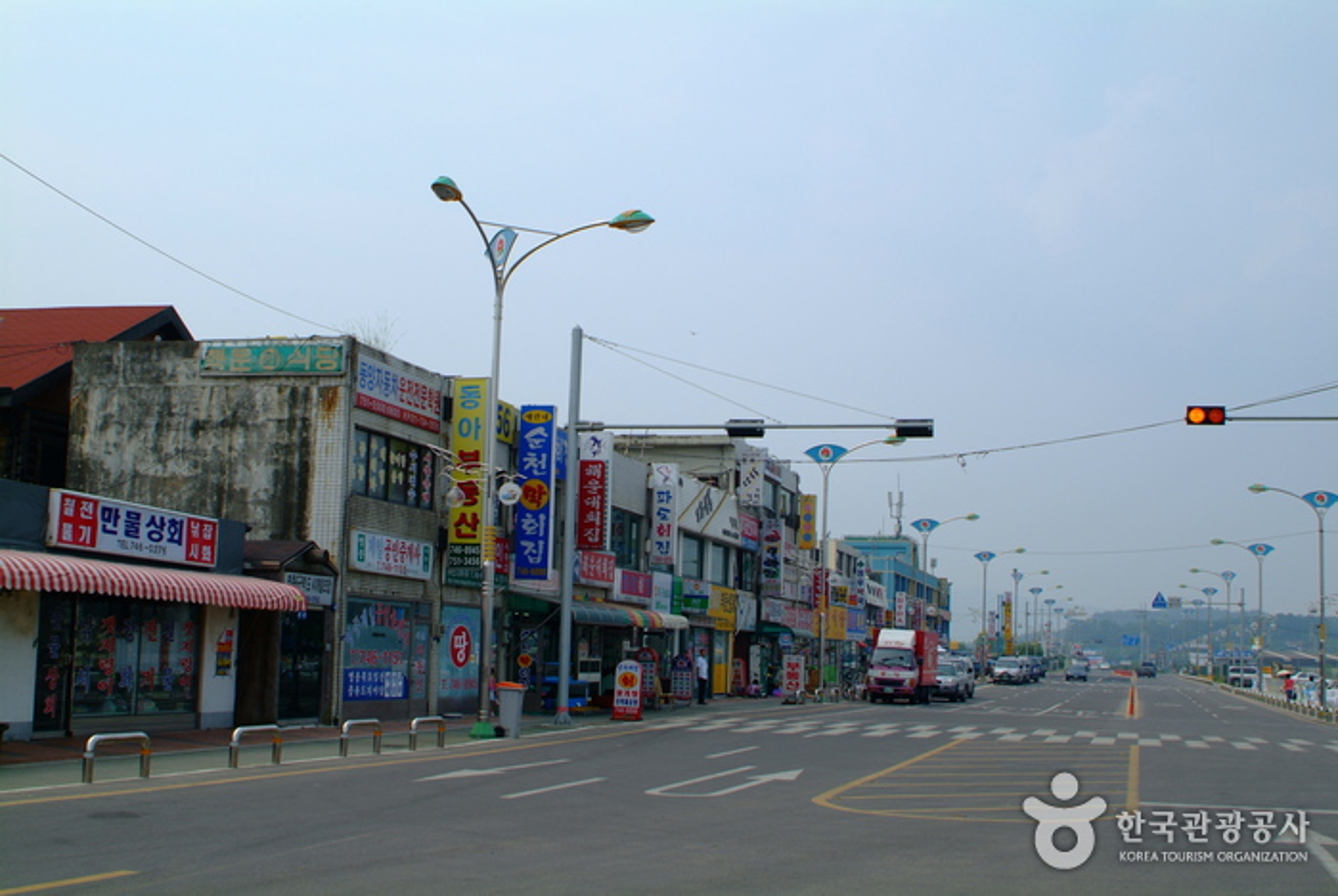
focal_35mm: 42
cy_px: 448
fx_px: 1563
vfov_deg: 32.0
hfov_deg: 46.3
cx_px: 669
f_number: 6.7
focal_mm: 28
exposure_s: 1/180
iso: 100
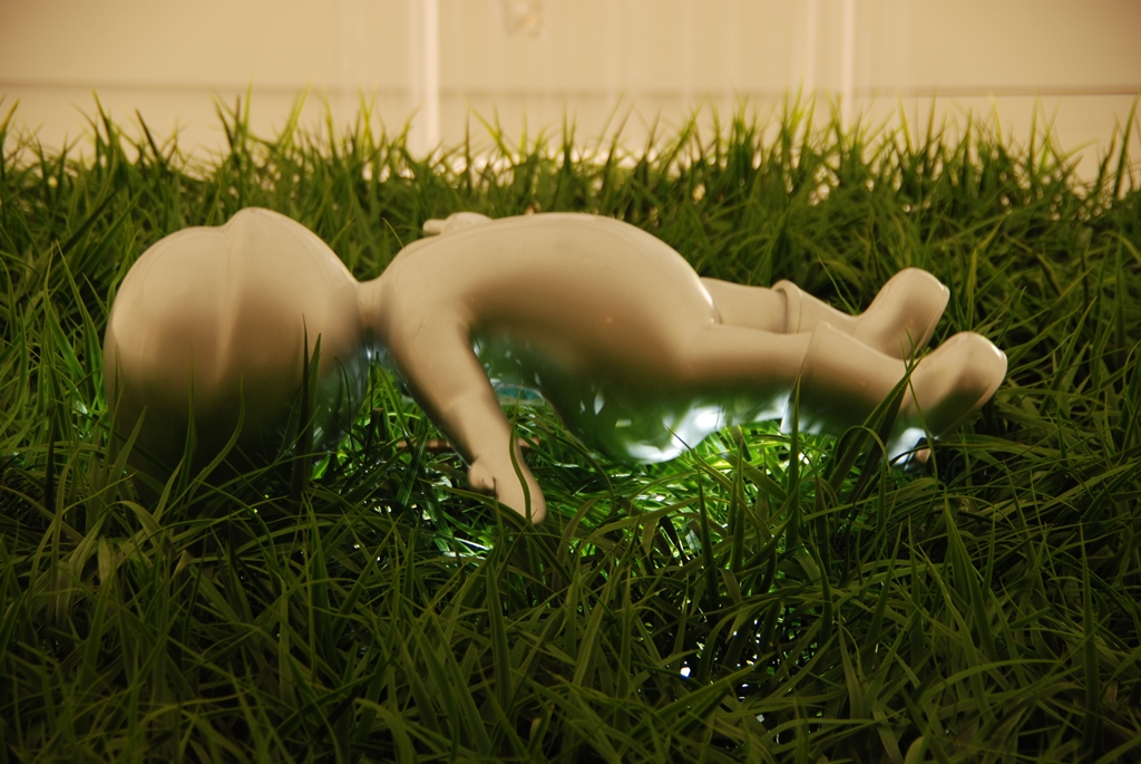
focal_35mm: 117
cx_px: 570
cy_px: 382
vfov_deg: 11.7
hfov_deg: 17.5
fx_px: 3712
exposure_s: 1/2
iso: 100
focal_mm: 78
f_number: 5.3
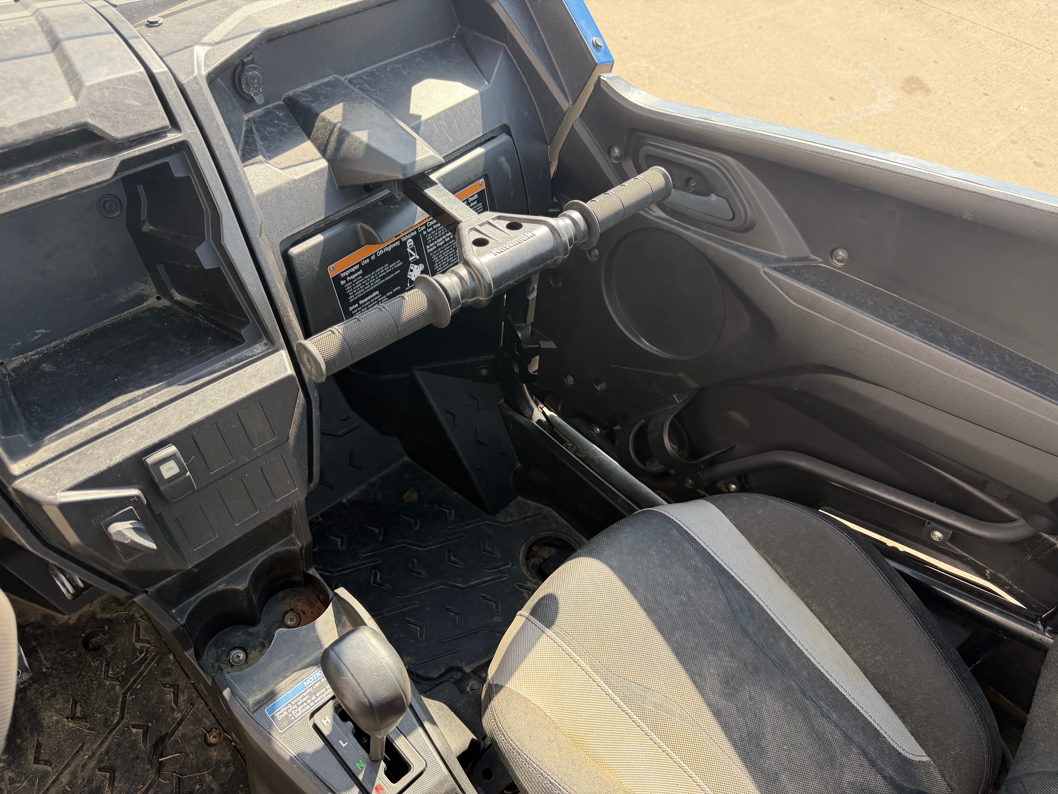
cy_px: 397
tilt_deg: -50.5
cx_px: 529
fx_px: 734
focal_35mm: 24
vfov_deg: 56.8
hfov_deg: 71.6
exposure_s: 1/428
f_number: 1.78
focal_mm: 6.76
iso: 100
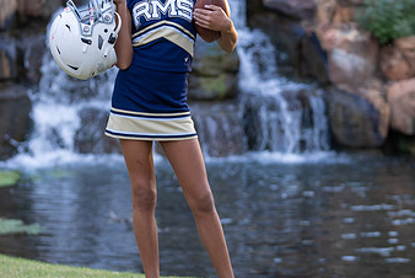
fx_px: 1881
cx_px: 153
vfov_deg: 8.4
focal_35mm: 163
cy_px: 92
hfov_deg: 12.6
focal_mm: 95
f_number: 2.8
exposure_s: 1/320
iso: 640
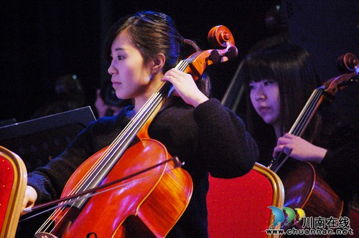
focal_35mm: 270
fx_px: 2689
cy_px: 119
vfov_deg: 5.1
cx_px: 180
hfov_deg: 7.6
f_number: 5.6
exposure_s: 1/80
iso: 1600
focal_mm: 180
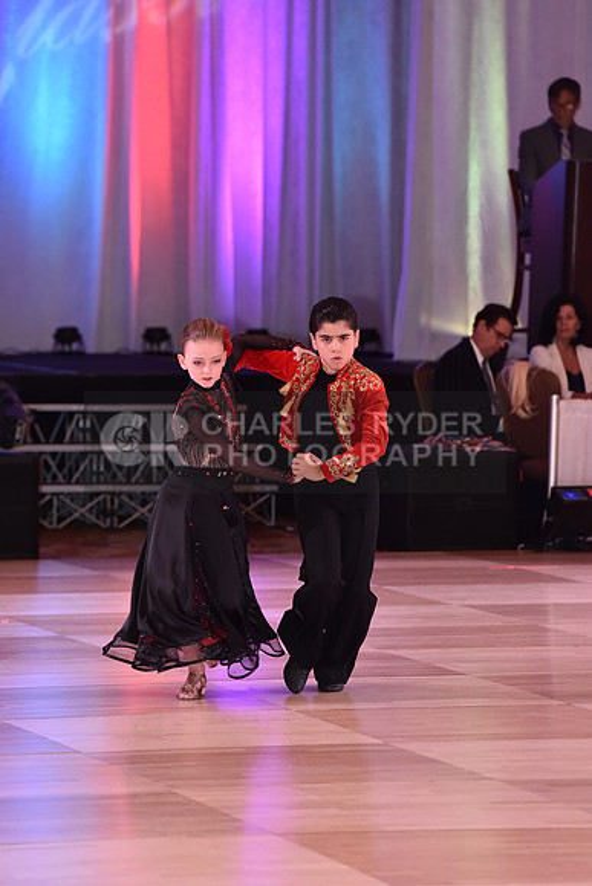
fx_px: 4930
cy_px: 443
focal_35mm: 200
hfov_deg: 6.9
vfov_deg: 10.3
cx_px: 296
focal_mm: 200
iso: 2000
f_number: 5
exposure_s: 1/250
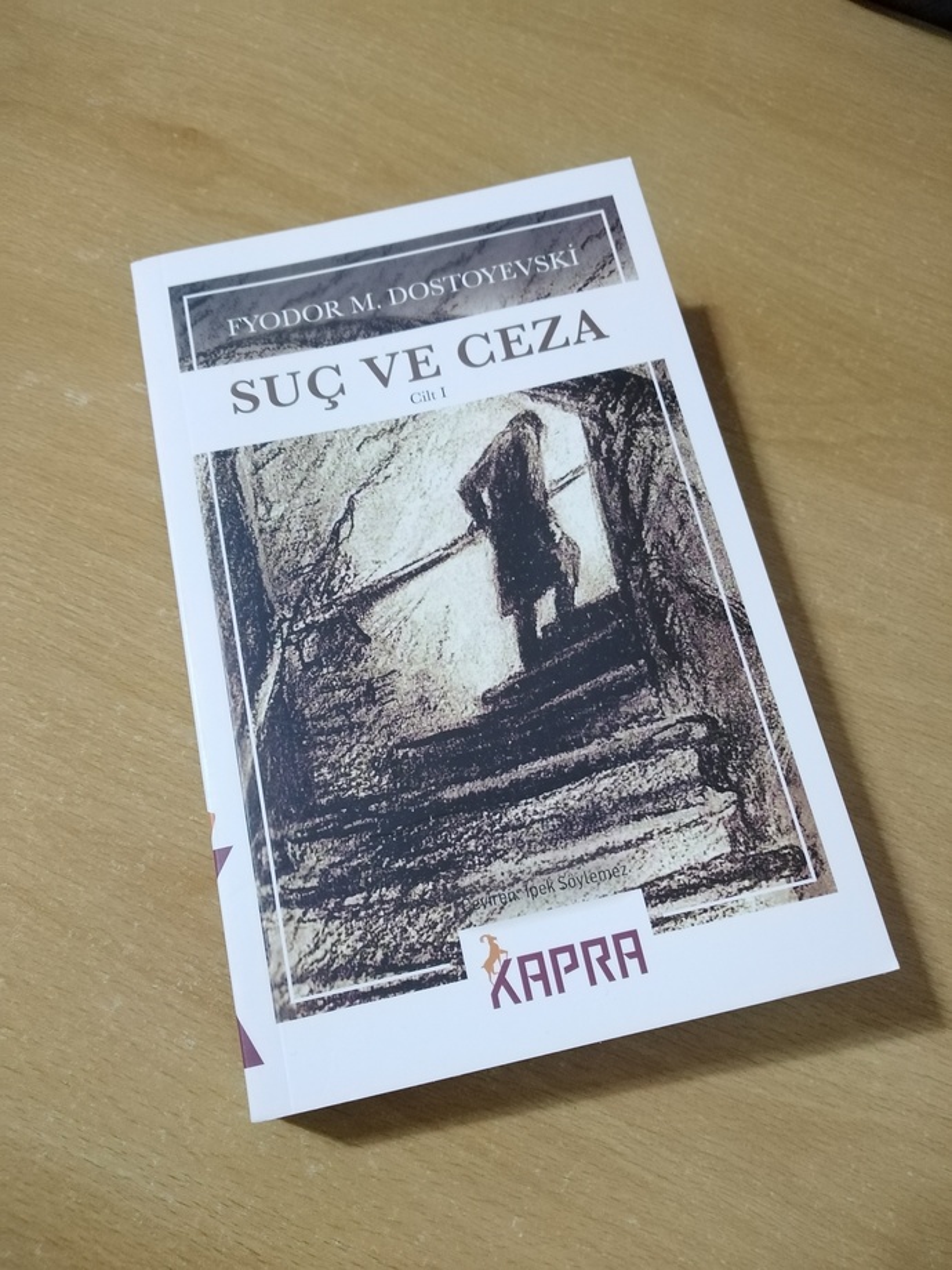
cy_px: 635
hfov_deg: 53.1
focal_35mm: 26
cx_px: 476
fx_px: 953
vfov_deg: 67.3
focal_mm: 3.62
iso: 395
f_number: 1.8
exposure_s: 1/24
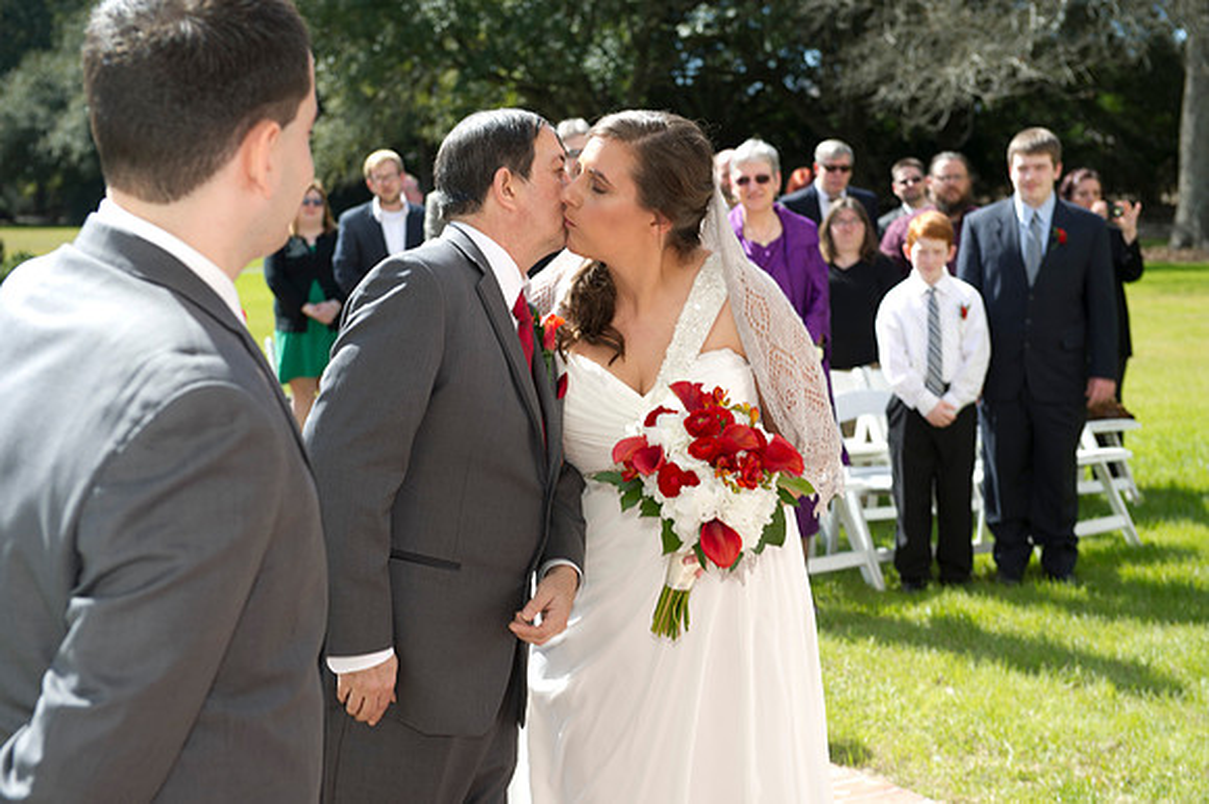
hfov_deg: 34.5
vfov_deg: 23.4
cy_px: 402
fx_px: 1947
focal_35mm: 58
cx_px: 604
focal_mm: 58
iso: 100
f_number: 5.6
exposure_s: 1/250
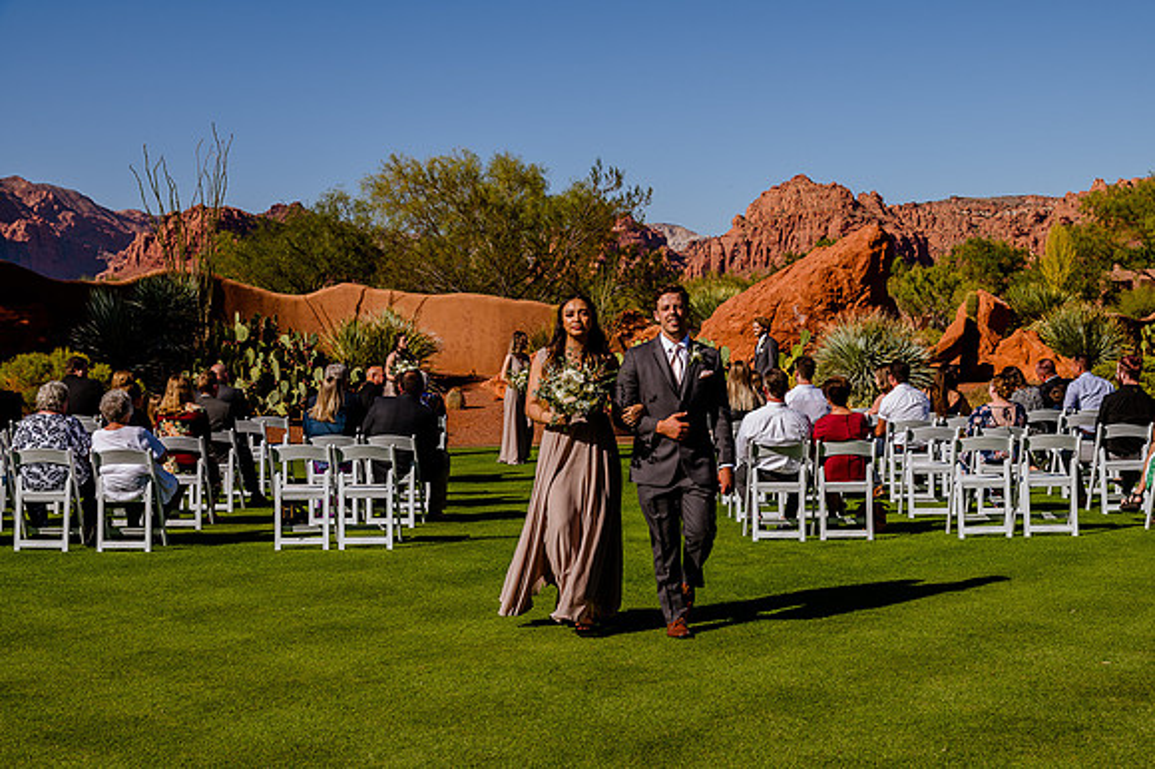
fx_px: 1667
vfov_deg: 26.0
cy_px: 384
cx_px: 578
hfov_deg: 38.2
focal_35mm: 52
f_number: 10
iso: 125
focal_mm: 52
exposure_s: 1/320
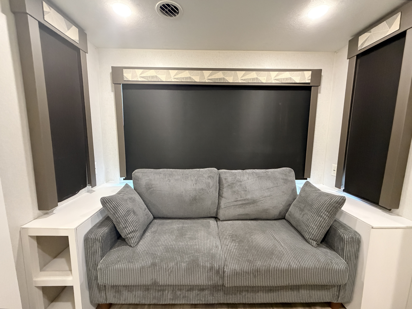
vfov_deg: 85.7
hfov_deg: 102.1
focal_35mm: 14
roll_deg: +0.4
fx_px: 167
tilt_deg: -4.9
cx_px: 206
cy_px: 154
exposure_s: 1/60
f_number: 2.2
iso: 800
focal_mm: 2.22
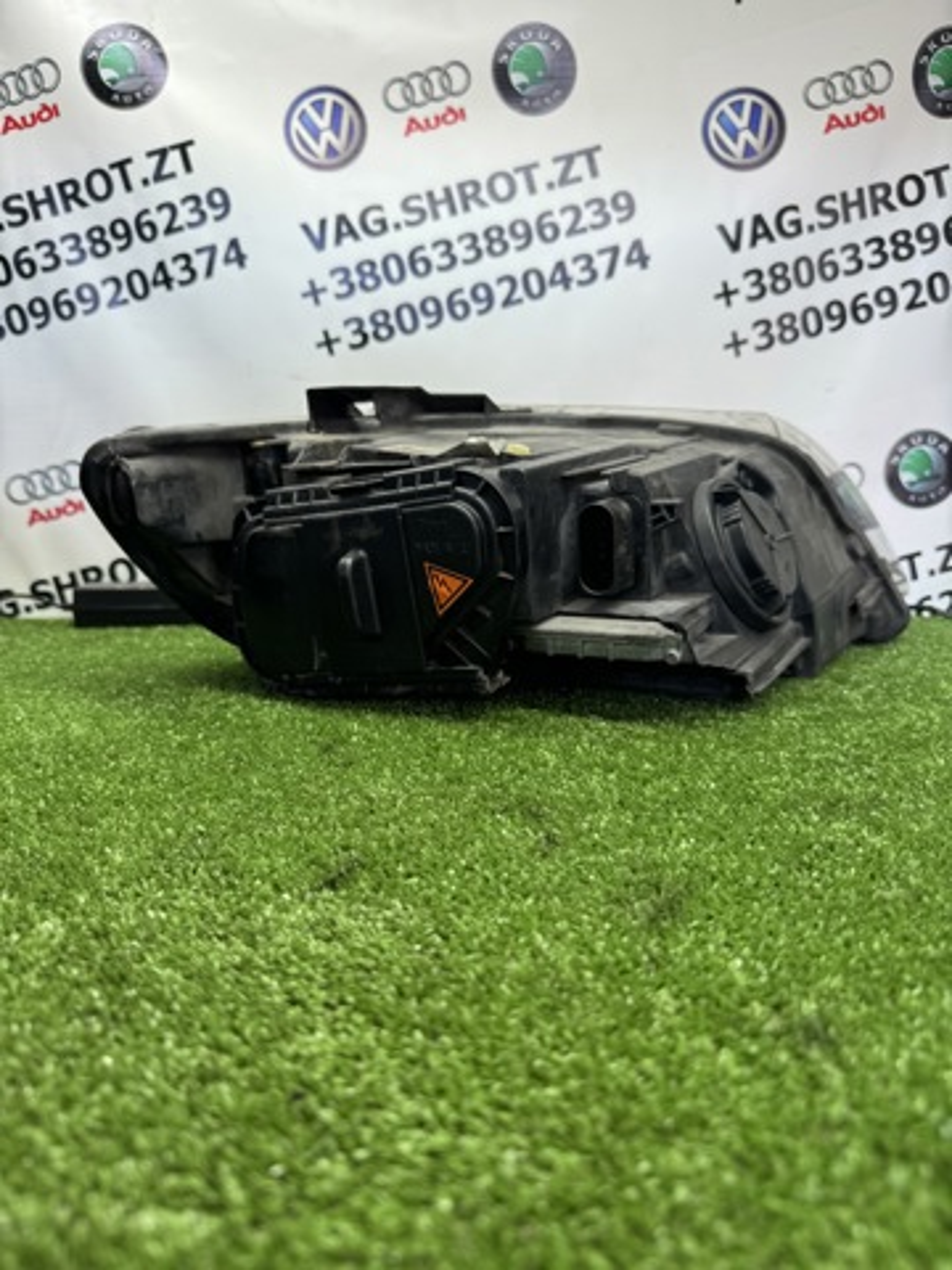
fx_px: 880
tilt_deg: -8.4
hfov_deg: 56.8
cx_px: 476
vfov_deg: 71.6
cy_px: 635
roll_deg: -0.6
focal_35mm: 24
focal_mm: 6.76
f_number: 1.78
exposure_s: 1/121
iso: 64
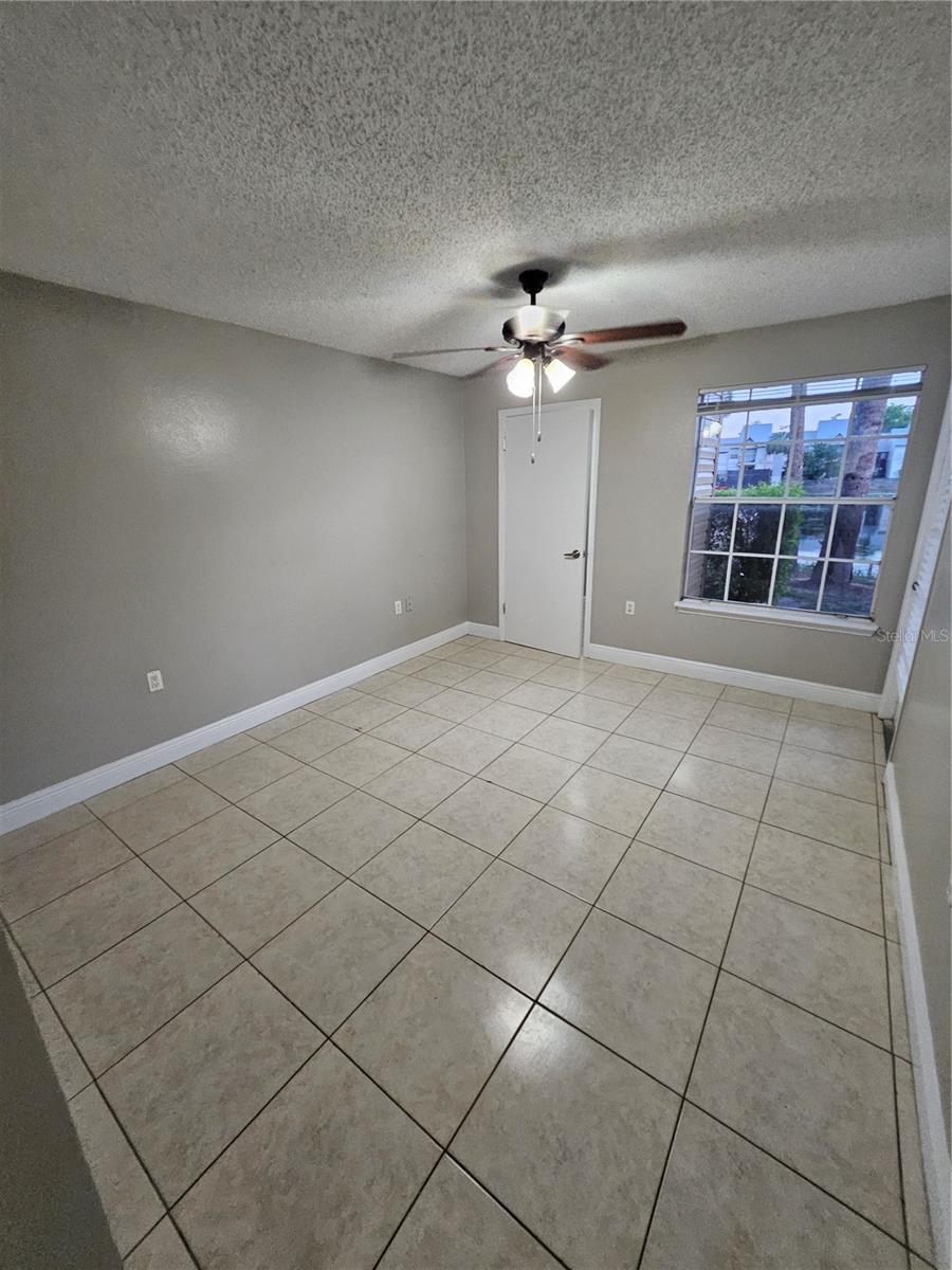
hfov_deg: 89.9
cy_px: 635
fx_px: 477
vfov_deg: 106.2
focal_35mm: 13
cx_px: 476
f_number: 2.2
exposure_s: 1/60
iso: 400
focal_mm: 1.74
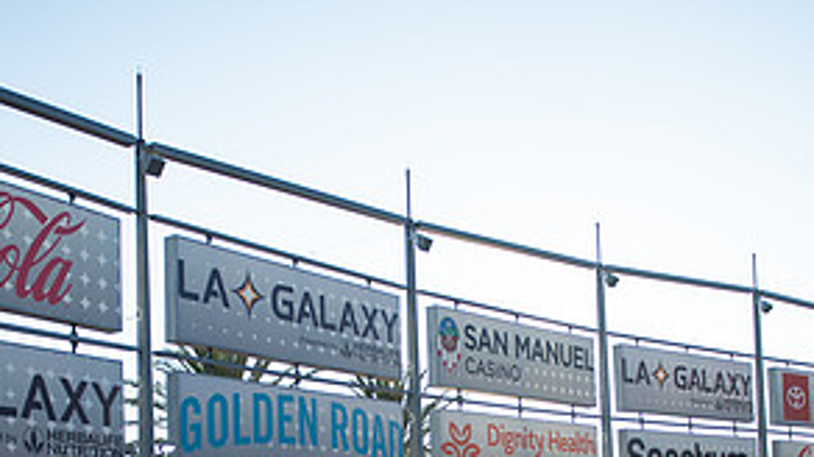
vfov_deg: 22.6
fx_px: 1079
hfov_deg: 41.3
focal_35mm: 50
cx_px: 368
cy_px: 503
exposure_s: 1/1600
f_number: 2.8
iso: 200
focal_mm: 24
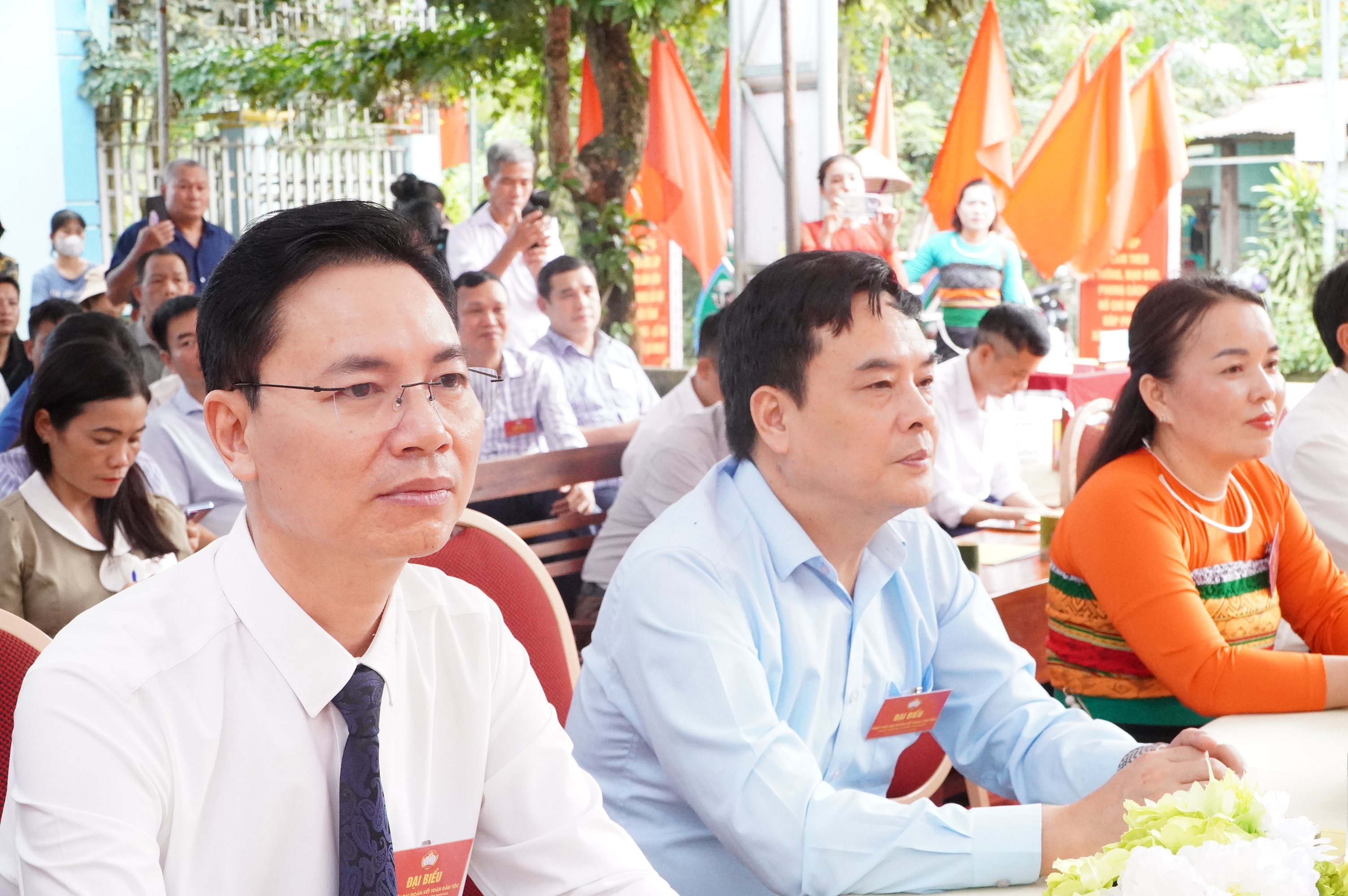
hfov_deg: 41.1
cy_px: 448
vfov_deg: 28.0
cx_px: 674
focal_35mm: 48
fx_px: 1796
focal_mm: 32
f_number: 8
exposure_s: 1/320
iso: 6400
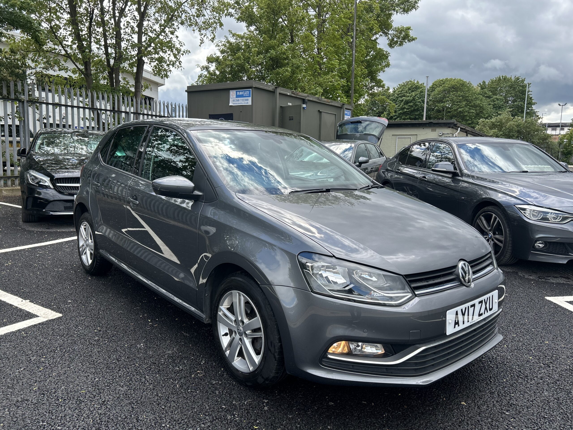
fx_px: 430
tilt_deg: -8.0
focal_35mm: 26
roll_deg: -1.0
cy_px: 215
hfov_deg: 67.3
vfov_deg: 53.1
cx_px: 286
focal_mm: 5.7
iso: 50
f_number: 1.5
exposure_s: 1/1266
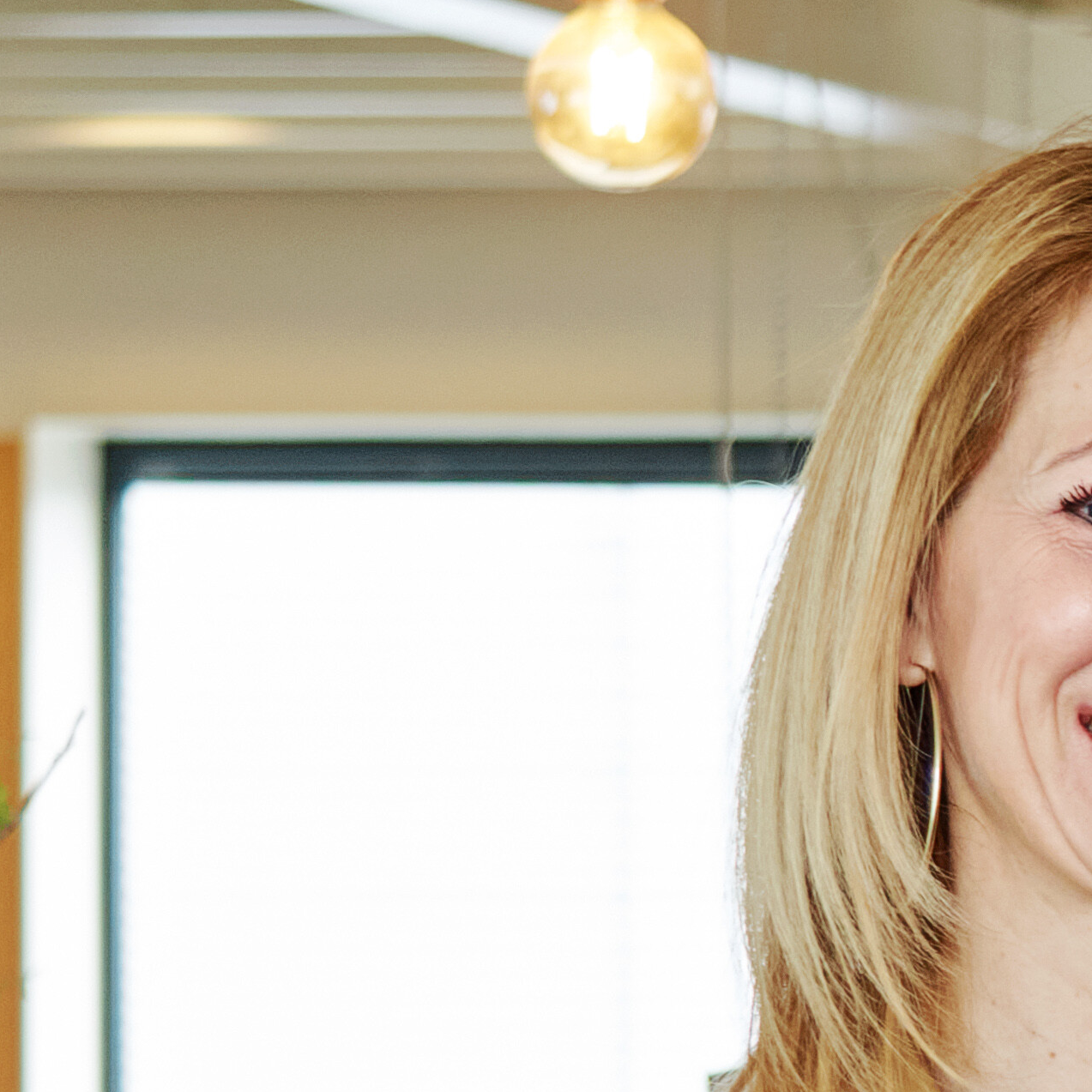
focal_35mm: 196
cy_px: 1362
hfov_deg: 8.2
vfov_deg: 8.8
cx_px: 2562
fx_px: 6995
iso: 800
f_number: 4
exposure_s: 1/125
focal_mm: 38
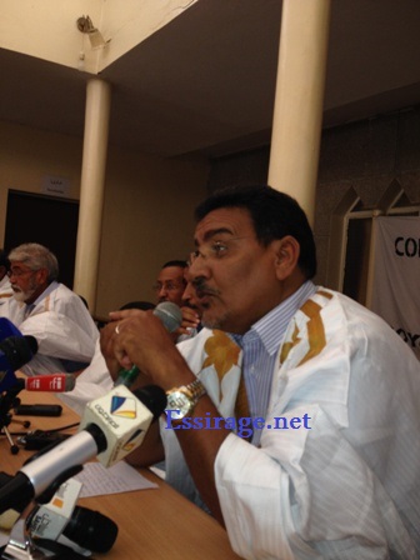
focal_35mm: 35
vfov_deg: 52.6
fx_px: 566
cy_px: 280
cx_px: 210
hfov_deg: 40.7
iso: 50
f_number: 2.4
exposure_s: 1/20
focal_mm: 4.28
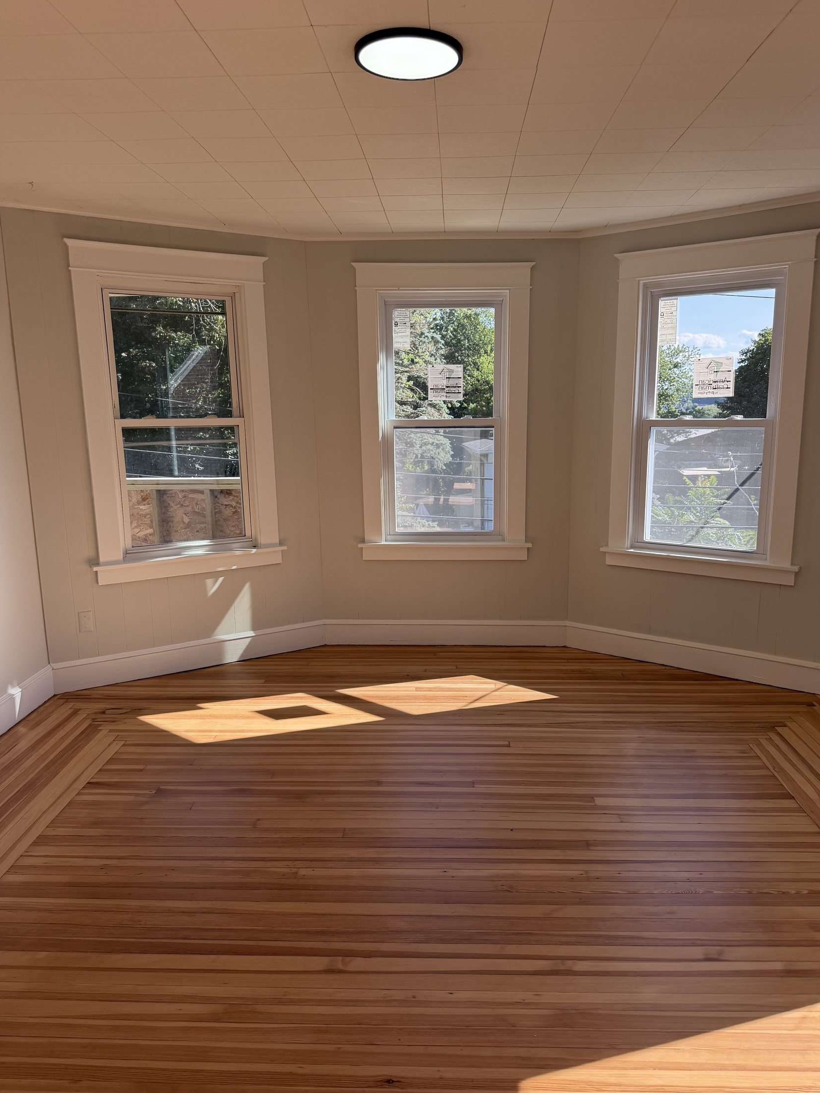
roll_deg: +2.0
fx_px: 790
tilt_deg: -8.8
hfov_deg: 54.9
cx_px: 424
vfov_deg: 69.4
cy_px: 557
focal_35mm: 25
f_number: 1.78
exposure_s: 1/765
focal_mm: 6.76
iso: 100
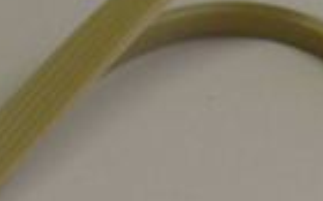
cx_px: 185
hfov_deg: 12.3
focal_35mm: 170
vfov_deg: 7.6
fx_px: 1494
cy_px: 259
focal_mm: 7.4
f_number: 2.8
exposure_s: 1/30
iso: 183
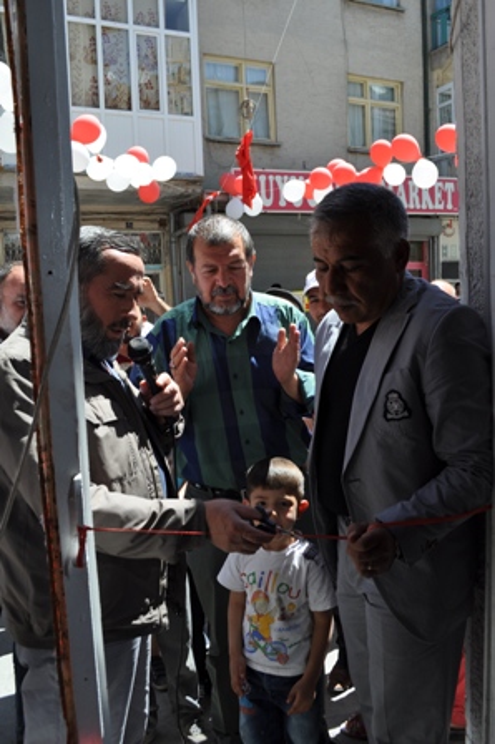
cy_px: 372
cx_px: 248
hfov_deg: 39.9
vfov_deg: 57.3
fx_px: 682
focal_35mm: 33
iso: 200
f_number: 8
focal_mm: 22
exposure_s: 1/250
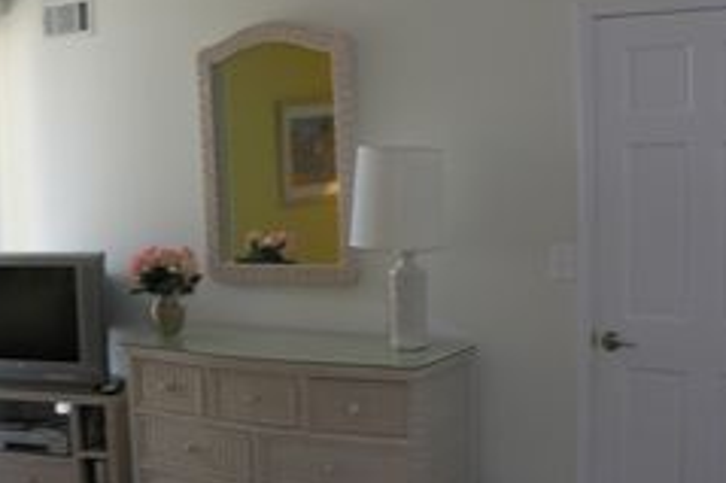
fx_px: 1129
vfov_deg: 24.0
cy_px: 349
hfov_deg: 35.4
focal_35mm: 56
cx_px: 261
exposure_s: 1/30
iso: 50
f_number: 2.8
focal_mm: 8.9
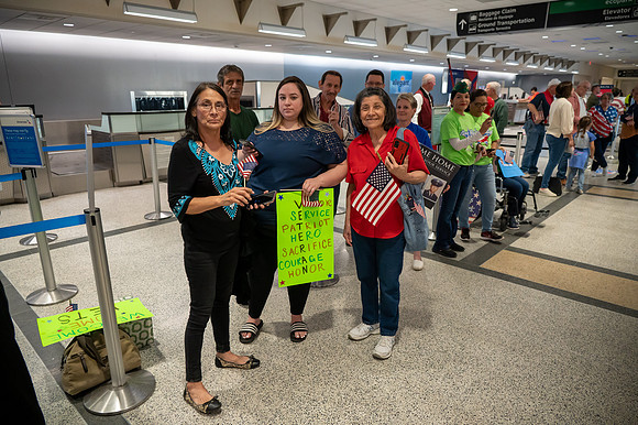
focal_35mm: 24
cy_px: 212
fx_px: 425
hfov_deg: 73.8
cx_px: 319
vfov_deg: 53.1
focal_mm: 24
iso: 4500
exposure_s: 1/200
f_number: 4
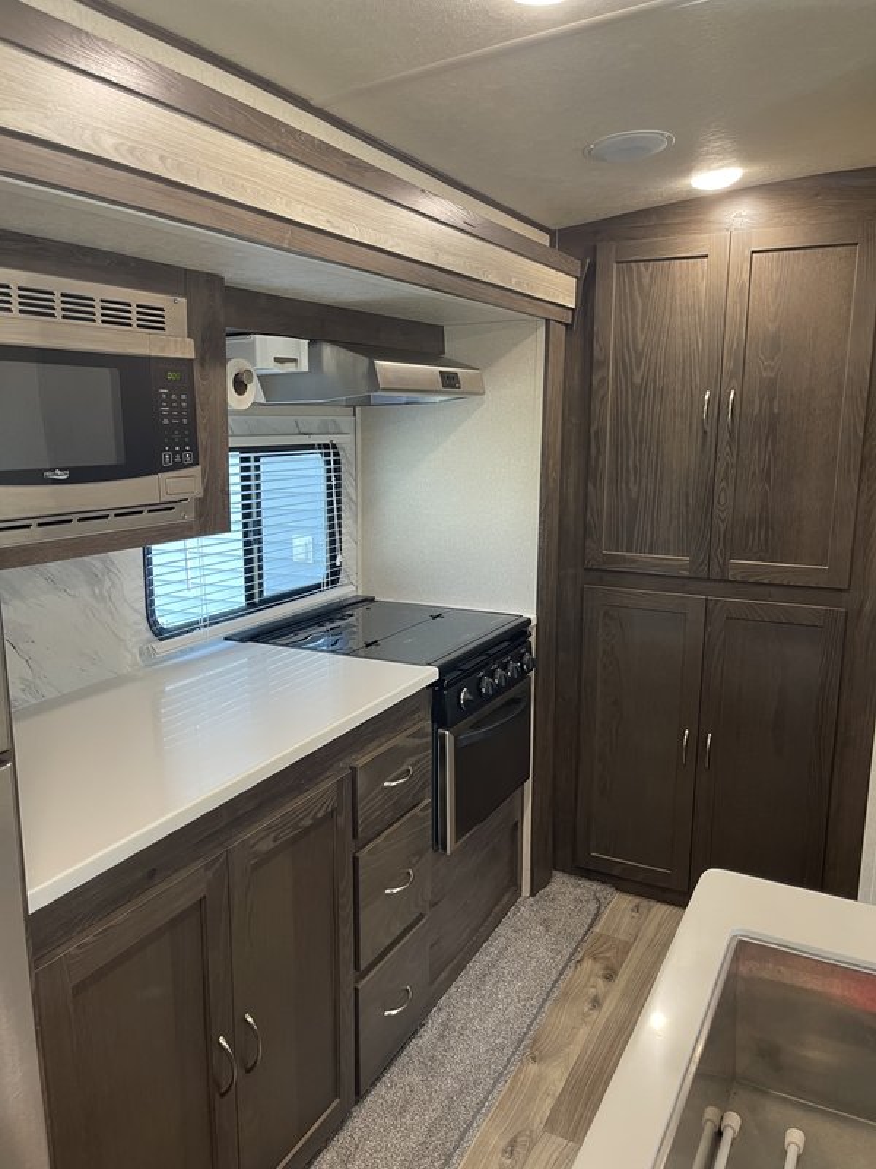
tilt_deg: -11.0
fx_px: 877
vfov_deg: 67.3
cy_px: 584
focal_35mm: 26
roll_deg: +1.1
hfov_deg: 53.1
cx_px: 438
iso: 200
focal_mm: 5.1
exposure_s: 1/60
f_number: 1.6
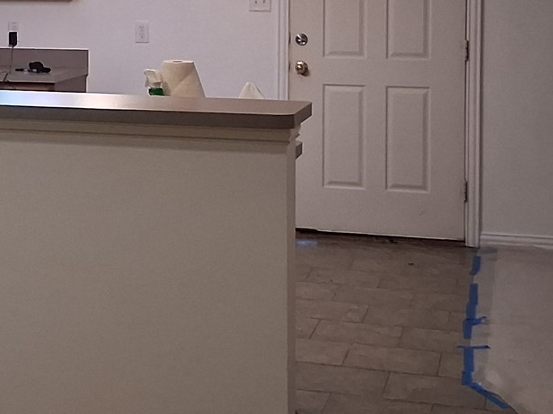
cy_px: 0
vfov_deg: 16.8
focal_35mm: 86
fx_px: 1374
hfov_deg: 22.1
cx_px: 25
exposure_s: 1/60
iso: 320
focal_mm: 3.98
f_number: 1.8
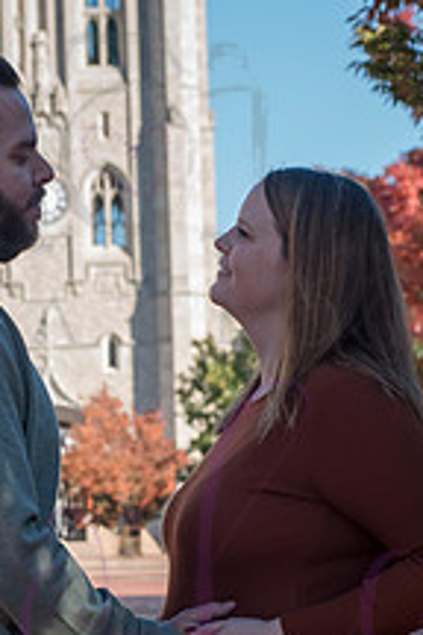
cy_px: 423
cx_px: 138
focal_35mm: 167
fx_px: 2943
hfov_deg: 8.2
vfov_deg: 12.3
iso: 800
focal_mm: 80
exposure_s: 1/500
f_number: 8
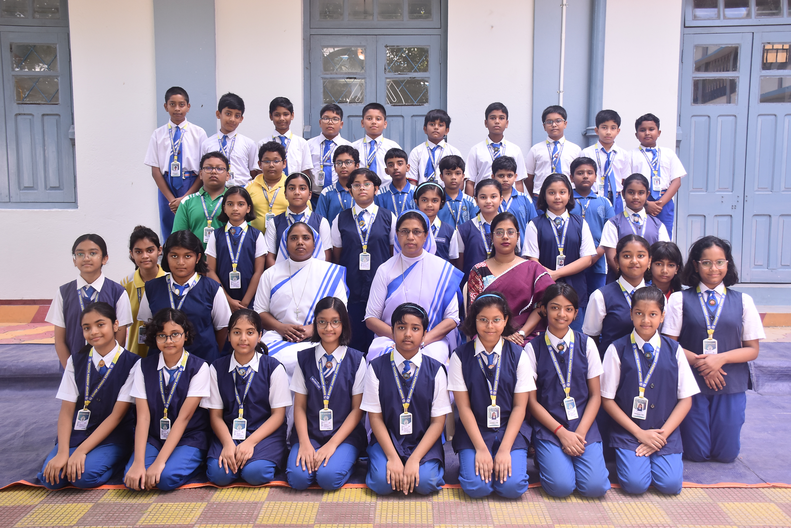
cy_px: 264
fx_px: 857
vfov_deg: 34.2
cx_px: 396
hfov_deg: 49.5
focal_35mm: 39
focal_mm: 26
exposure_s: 1/160
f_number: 5
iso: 400
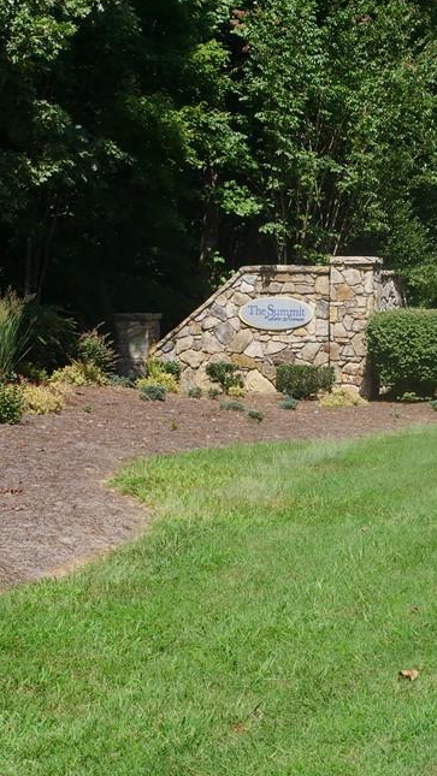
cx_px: 373
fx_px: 1565
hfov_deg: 15.7
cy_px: 353
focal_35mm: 76
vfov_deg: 27.9
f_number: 9
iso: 200
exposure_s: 1/320
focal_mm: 22
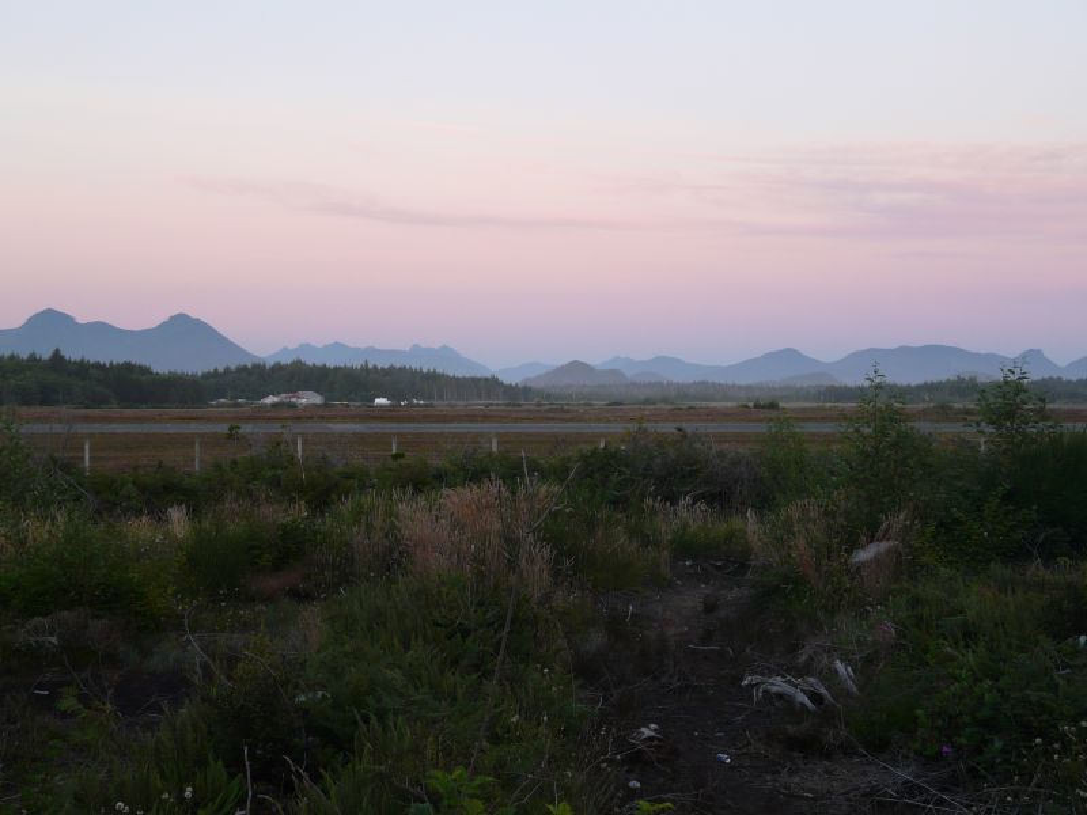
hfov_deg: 34.3
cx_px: 544
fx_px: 1758
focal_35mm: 56
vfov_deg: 26.1
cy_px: 408
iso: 100
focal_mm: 9.2
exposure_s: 1/30
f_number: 3.2
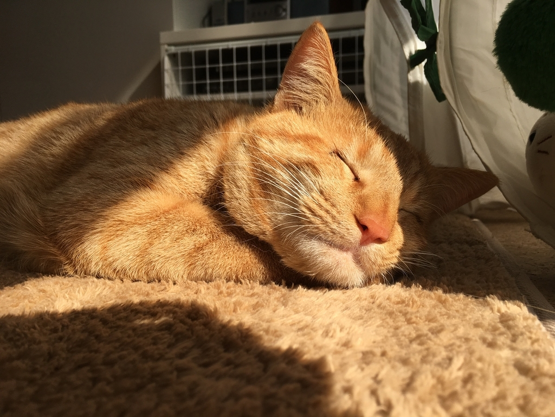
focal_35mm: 29
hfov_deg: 61.7
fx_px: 465
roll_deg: +1.6
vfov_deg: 48.2
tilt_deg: -5.6
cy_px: 208
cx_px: 278
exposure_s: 1/718
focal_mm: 4.15
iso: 25
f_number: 2.2
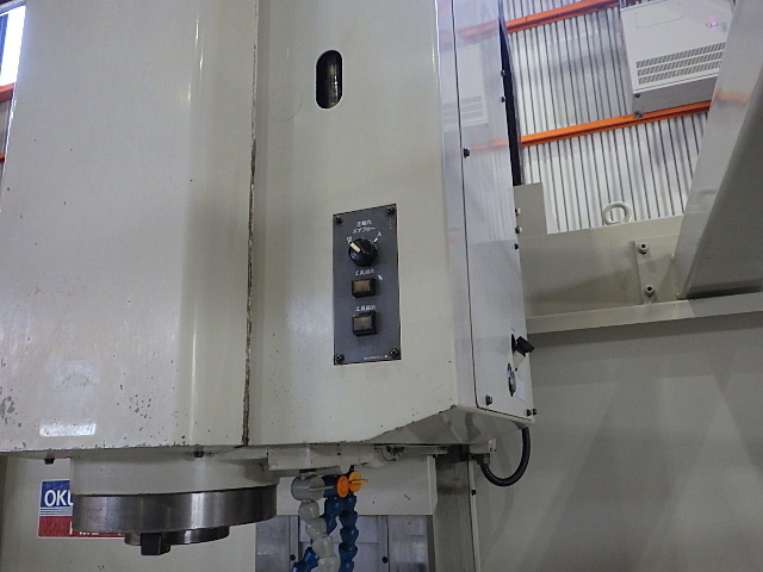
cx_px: 382
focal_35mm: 28
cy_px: 286
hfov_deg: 63.4
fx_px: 617
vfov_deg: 49.7
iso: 500
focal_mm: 5
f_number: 3.5
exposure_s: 1/45
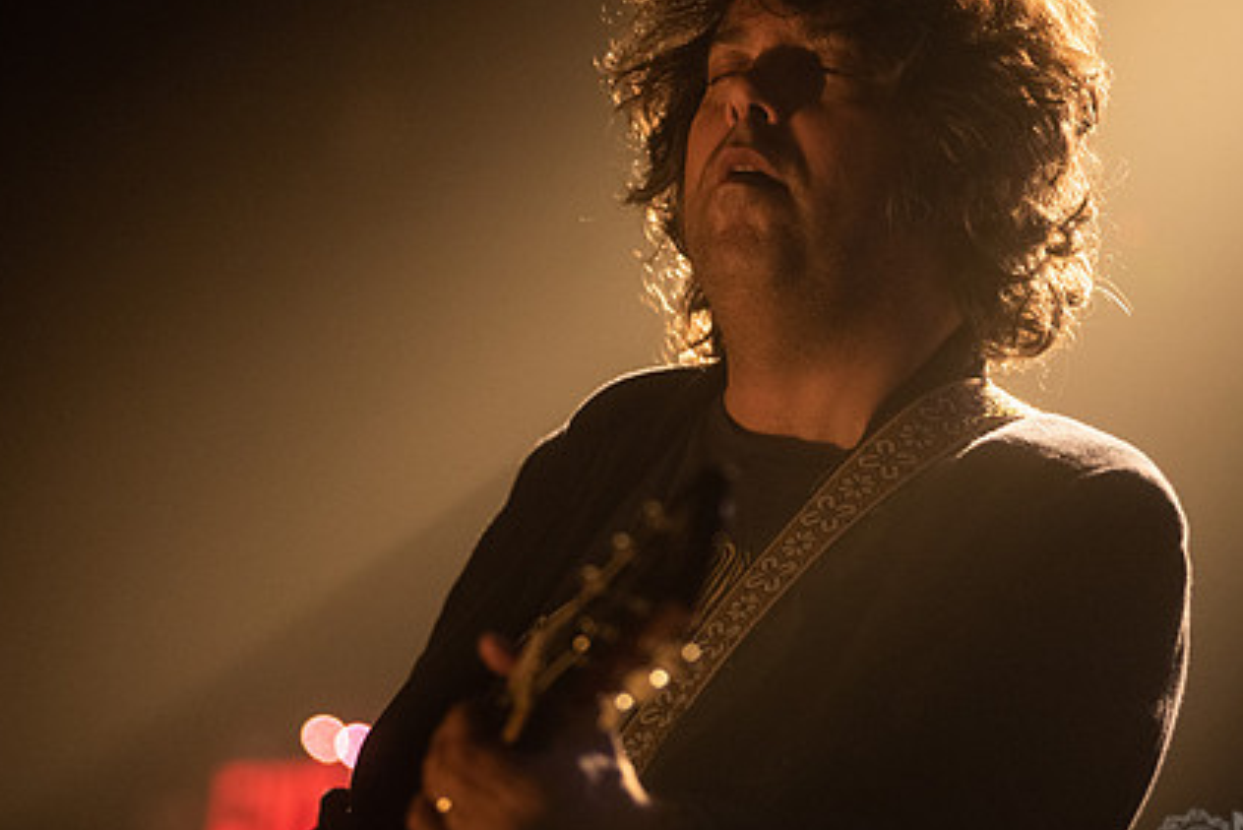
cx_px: 647
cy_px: 344
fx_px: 6908
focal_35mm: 200
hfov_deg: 10.3
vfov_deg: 6.9
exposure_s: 1/125
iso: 3200
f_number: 3.2
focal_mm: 145
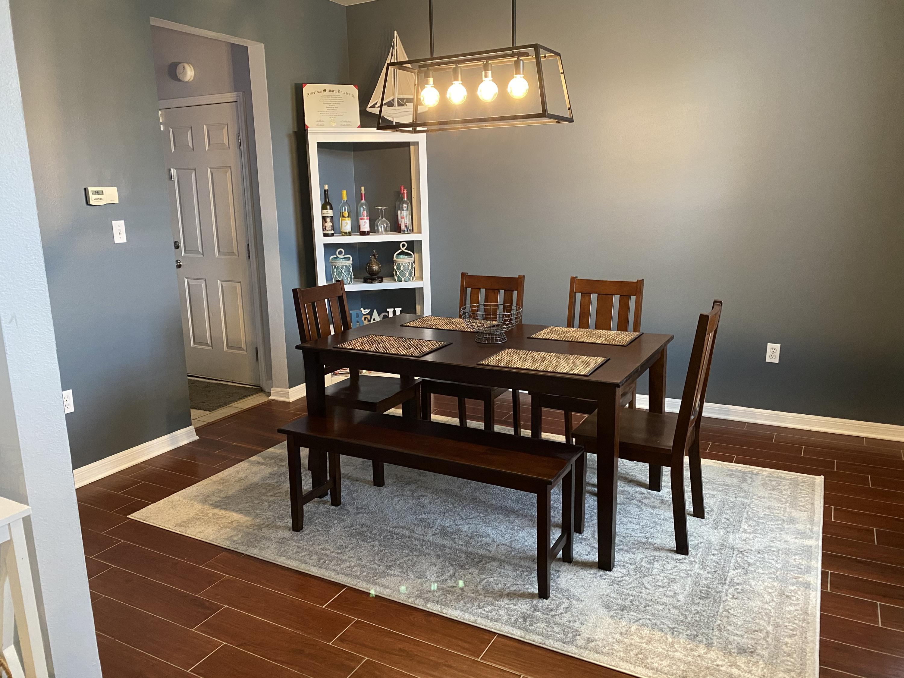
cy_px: 339
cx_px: 452
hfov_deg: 67.3
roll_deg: +1.3
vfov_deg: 53.1
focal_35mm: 26
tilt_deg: -11.7
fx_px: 679
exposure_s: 1/60
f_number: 1.8
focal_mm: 4.25
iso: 500
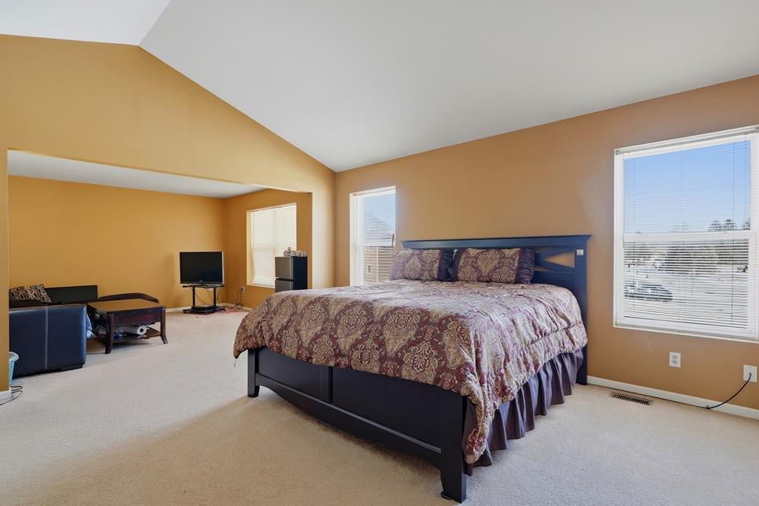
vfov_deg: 70.4
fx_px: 358
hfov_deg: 93.3
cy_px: 259
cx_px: 377
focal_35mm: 17
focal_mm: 16
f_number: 8
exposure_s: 1/160
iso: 250
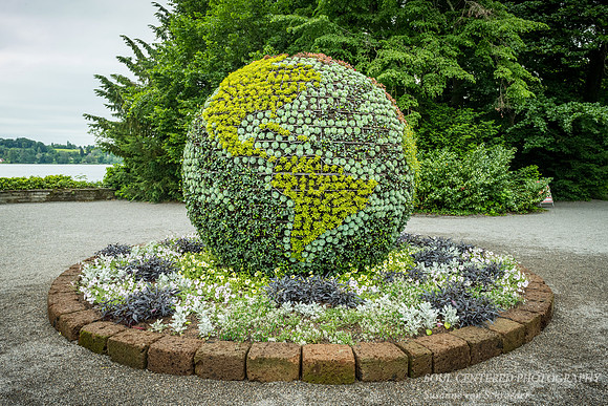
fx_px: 447
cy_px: 190
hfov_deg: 68.4
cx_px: 298
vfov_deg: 48.7
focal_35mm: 26
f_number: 8
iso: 800
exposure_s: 1/160
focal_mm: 24
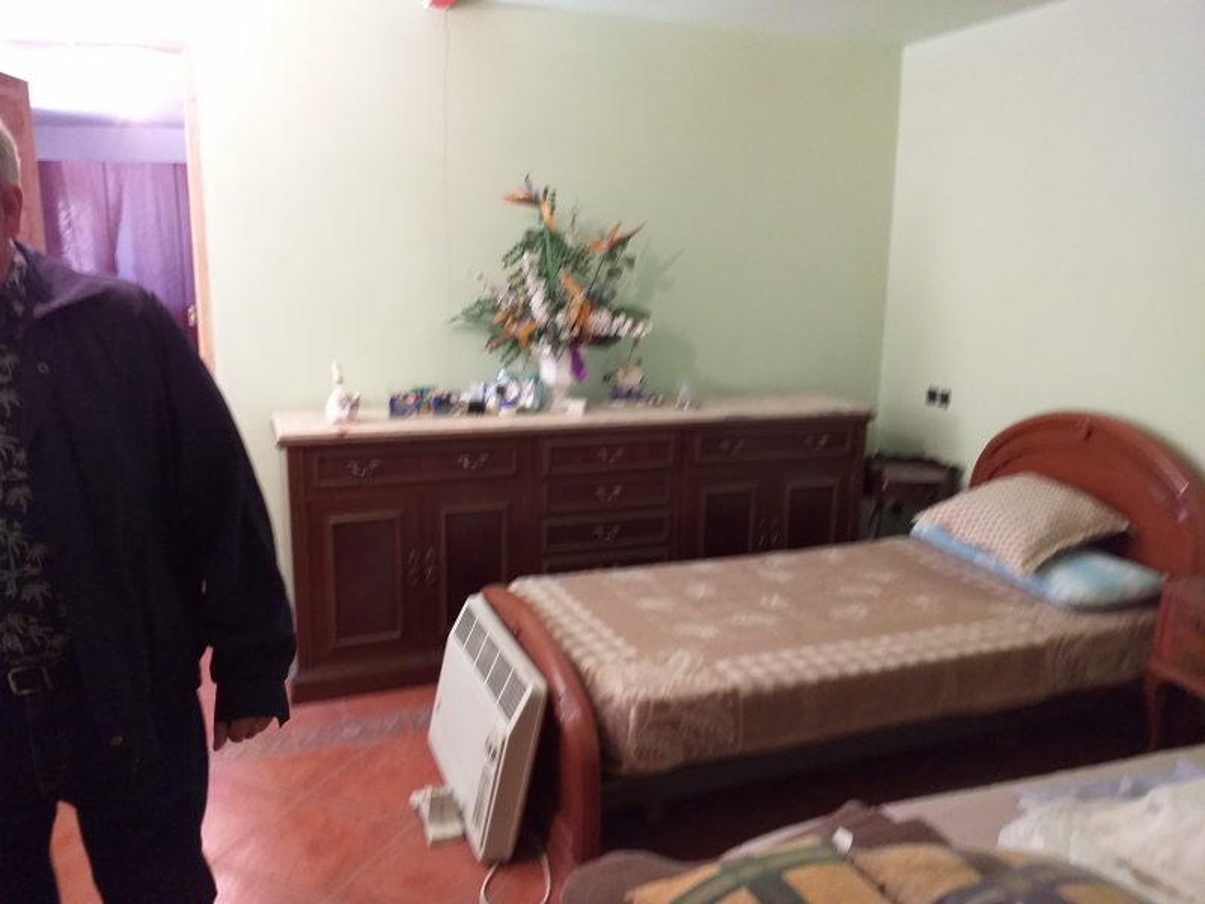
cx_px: 602
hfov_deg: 65.3
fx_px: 940
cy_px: 452
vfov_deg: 51.4
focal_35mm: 27
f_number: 1.9
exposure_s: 1/25
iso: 250
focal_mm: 3.6
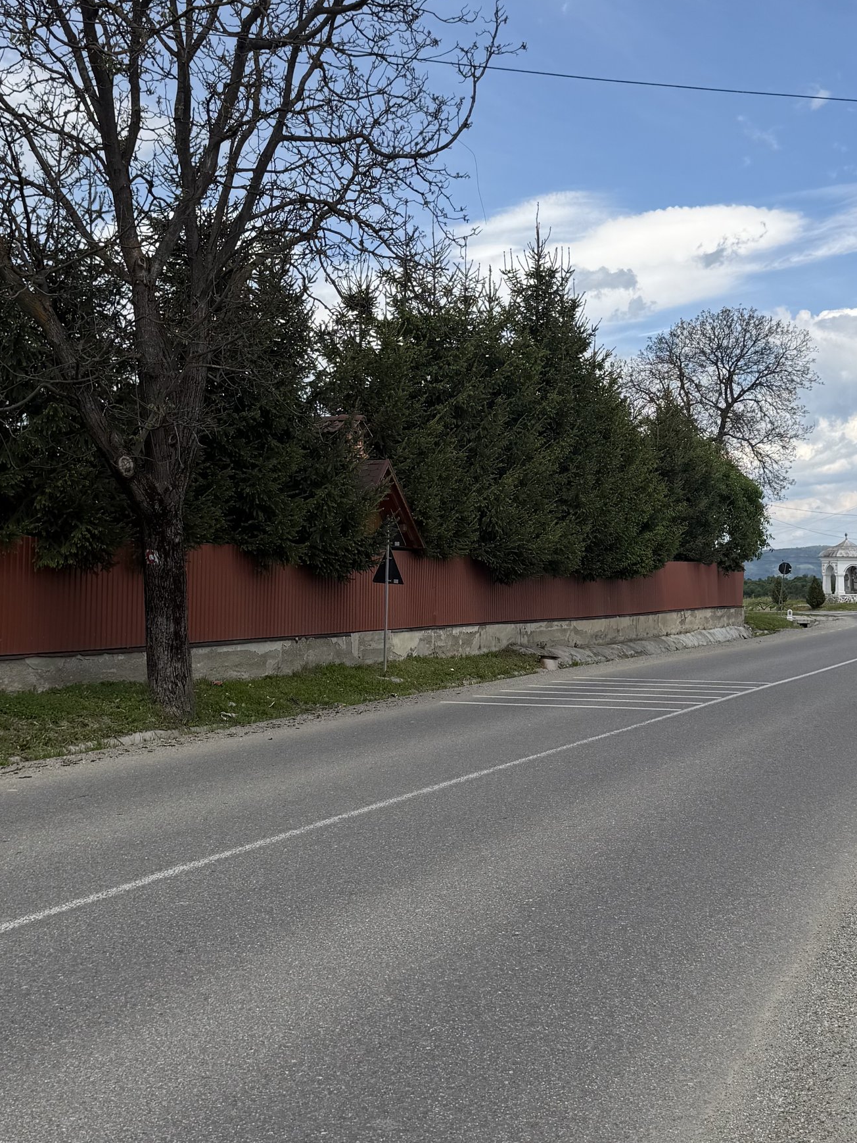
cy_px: 576
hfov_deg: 31.5
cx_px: 387
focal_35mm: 46
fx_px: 1519
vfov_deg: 41.2
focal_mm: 6.76
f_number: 1.78
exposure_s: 1/4975
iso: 80
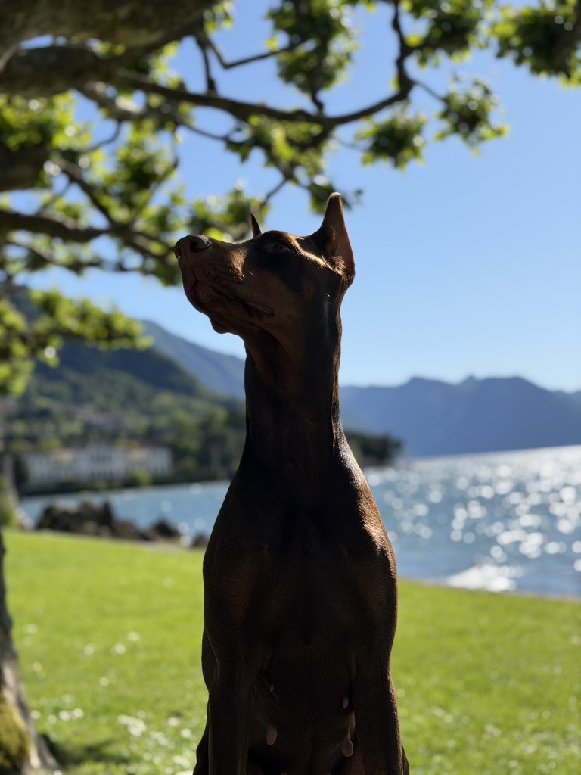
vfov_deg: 39.7
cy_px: 388
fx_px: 1074
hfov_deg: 30.3
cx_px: 290
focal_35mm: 48
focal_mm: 6.76
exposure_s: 1/4878
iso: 64
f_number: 1.78
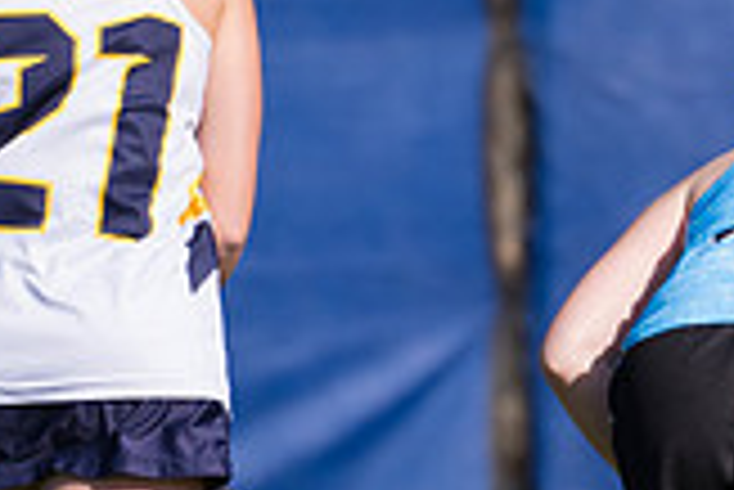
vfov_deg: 0.7
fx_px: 39140
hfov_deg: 1.1
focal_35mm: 1918
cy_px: 355
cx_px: 1022
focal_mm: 360
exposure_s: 1/2000
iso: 320
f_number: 5.6
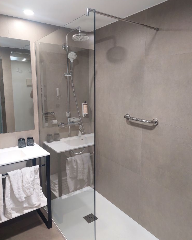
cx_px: 100
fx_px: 185
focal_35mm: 26
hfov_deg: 54.9
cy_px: 113
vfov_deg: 66.0
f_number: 1.8
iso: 200
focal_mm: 5.23
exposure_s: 1/50
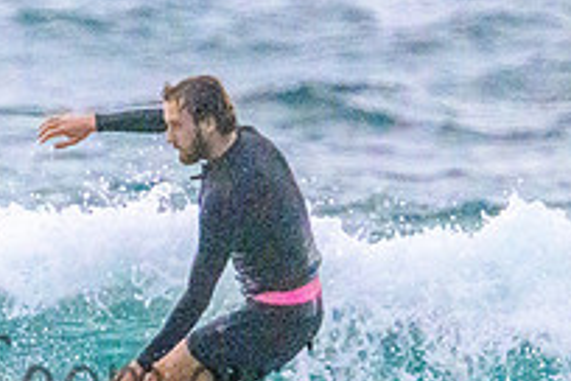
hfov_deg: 0.8
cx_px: 35
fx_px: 42457
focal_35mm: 2677
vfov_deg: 0.5
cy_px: 308
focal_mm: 800
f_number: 11
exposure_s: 1/2000
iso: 20000
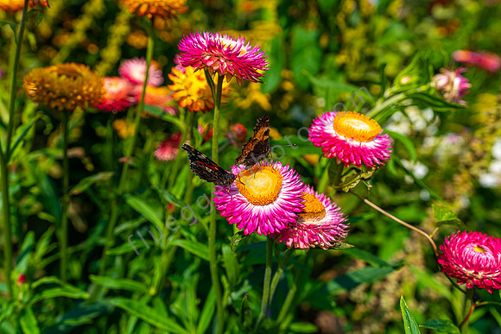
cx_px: 250
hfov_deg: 54.4
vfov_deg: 37.9
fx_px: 487
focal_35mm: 35
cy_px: 167
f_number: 5
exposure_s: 1/500
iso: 100
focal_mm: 35
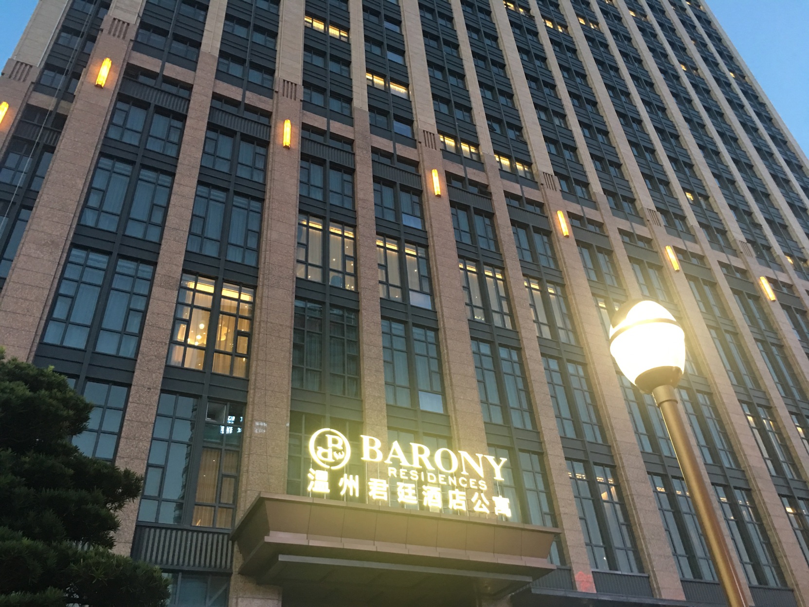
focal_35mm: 29
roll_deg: +4.8
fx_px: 678
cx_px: 404
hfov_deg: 61.7
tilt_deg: +40.0
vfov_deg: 48.2
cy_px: 304
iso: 100
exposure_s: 1/10
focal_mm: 4.15
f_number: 2.2
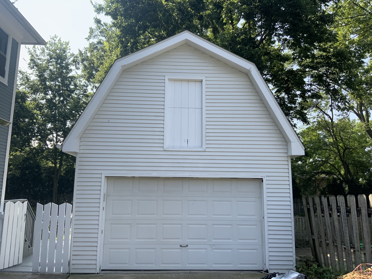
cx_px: 186
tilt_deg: +10.0
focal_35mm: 29
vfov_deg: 48.2
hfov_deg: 61.7
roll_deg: -1.2
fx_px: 312
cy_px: 140
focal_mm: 3
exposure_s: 1/719
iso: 16
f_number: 1.8
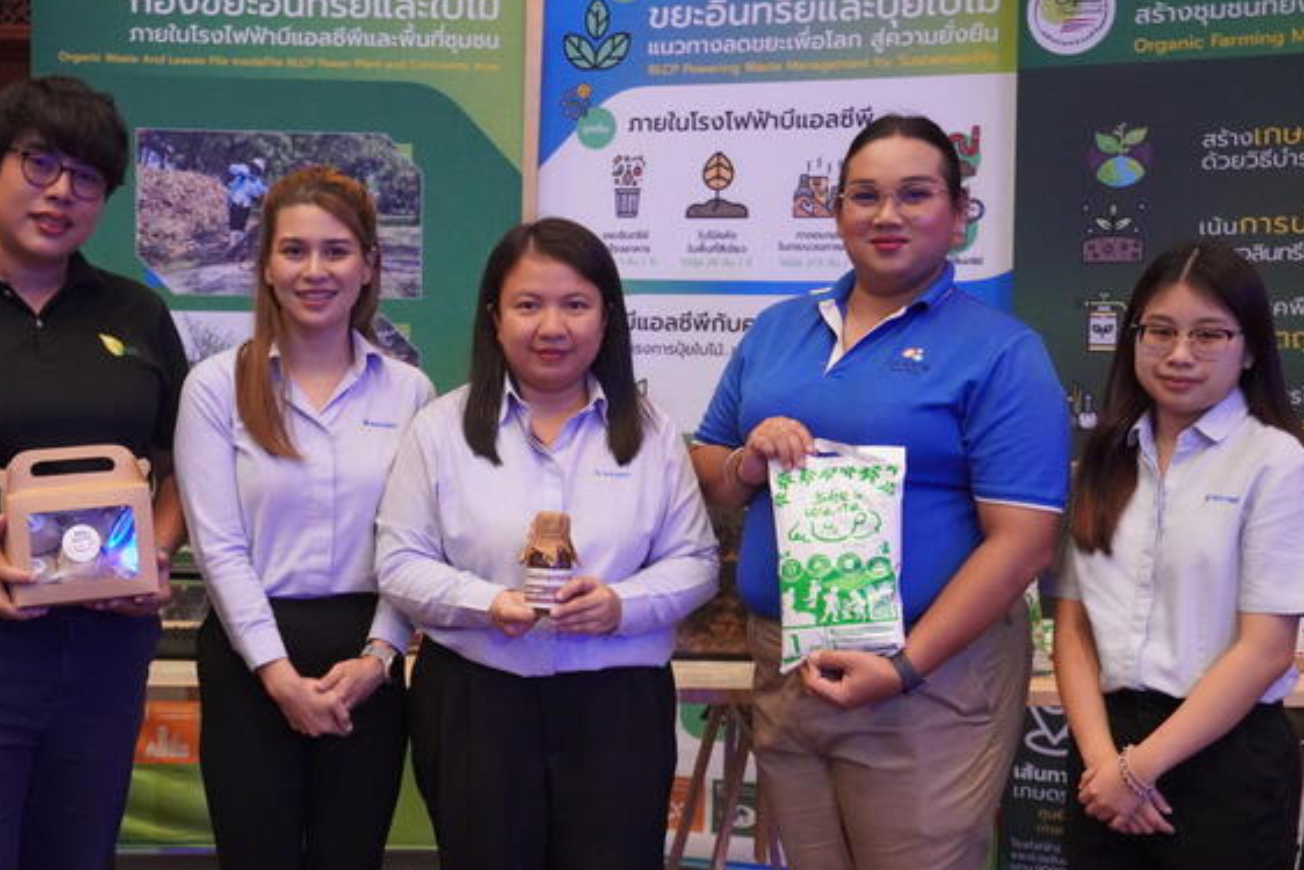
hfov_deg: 39.9
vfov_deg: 27.2
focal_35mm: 50
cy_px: 467
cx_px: 578
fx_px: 1796
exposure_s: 1/160
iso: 5000
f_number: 4.5
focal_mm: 29
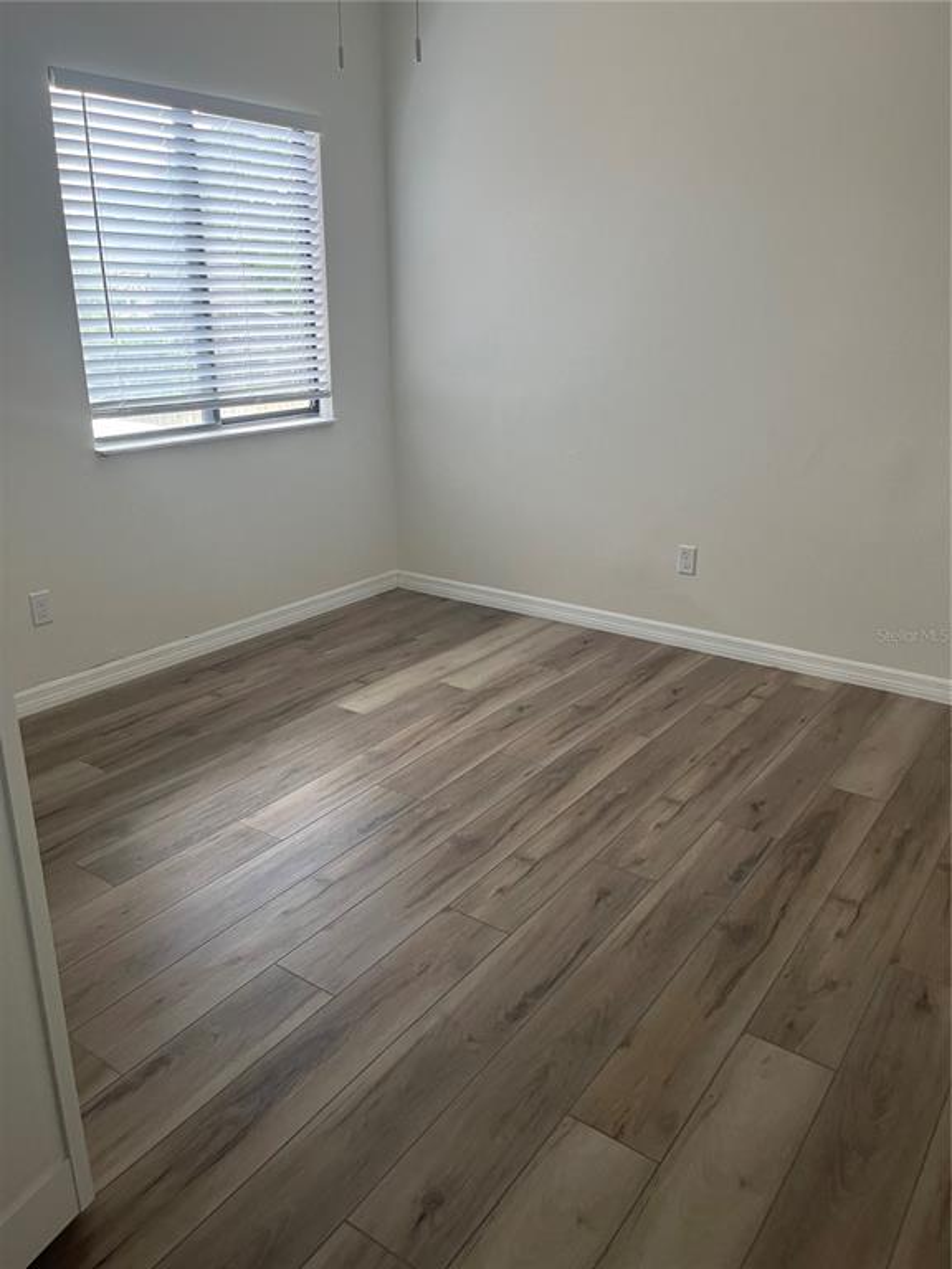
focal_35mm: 26
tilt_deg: -19.3
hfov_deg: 53.1
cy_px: 634
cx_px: 476
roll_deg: +0.3
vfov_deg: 67.3
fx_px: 953
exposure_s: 1/72
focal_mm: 5.1
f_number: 1.6
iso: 125
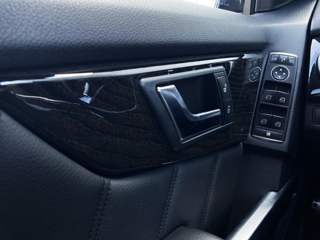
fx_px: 240
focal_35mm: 26
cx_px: 160
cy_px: 120
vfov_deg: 53.1
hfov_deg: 67.3
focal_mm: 4.25
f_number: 1.8
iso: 125
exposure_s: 1/119
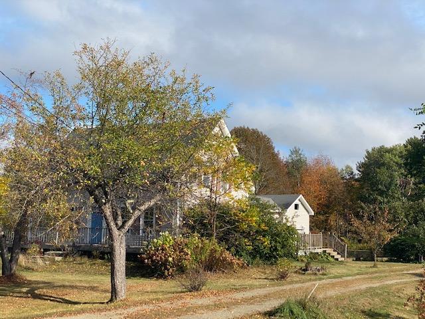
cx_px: 212
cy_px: 160
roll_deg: -2.4
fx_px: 638
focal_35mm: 52
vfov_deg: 28.0
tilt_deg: +6.3
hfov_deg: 36.8
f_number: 2
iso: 20
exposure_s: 1/1653
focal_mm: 6
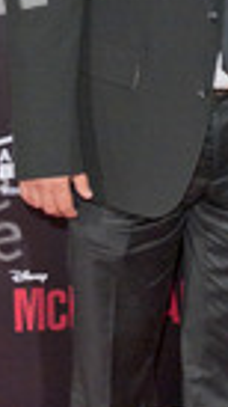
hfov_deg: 9.9
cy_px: 95
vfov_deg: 17.5
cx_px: 194
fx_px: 1312
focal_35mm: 122
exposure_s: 1/400
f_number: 4.5
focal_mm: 40
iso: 400
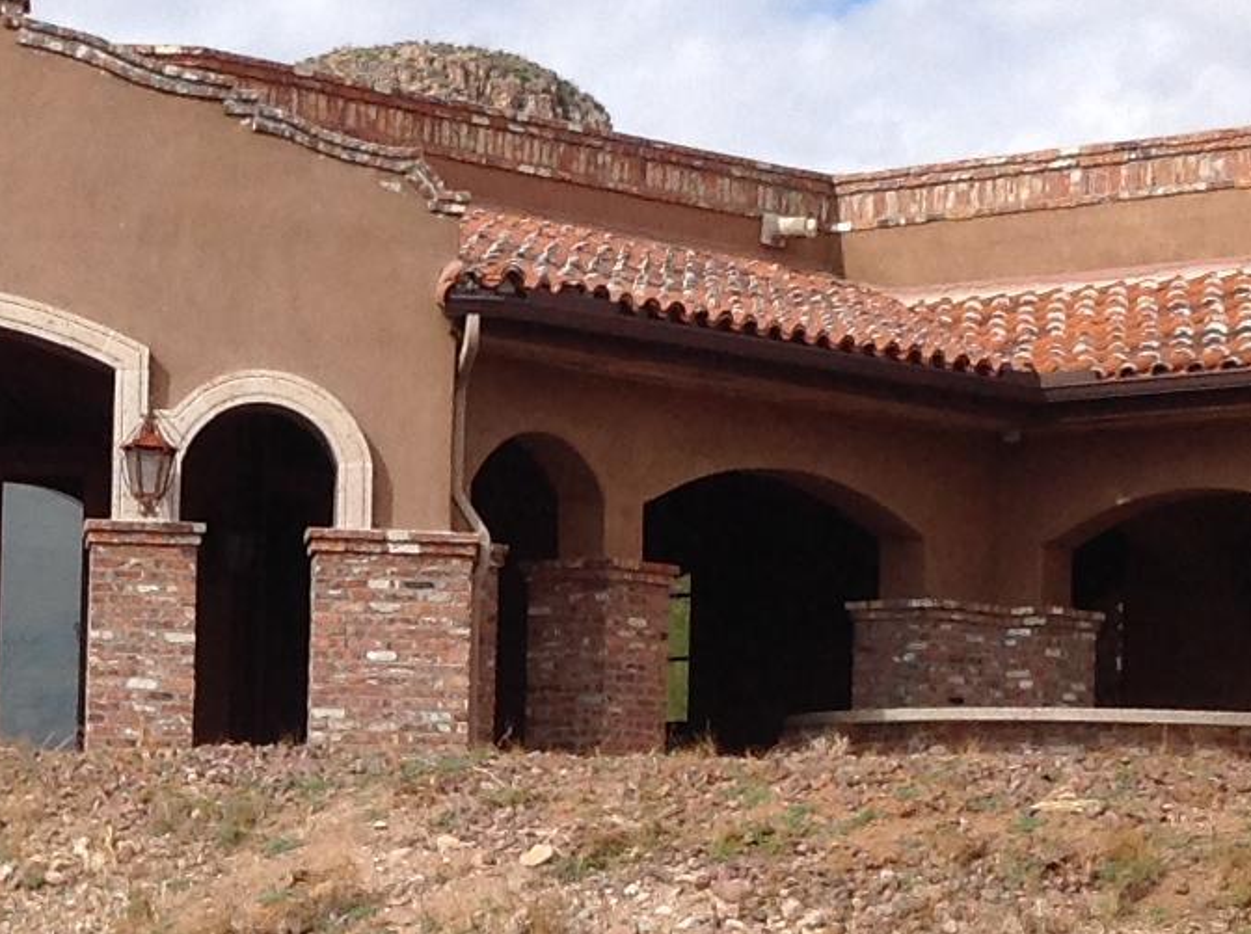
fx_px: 4872
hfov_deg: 14.4
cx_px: -47
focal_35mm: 135
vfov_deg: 10.9
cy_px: 804
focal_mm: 4.28
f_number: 2.4
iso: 50
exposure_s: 1/2016
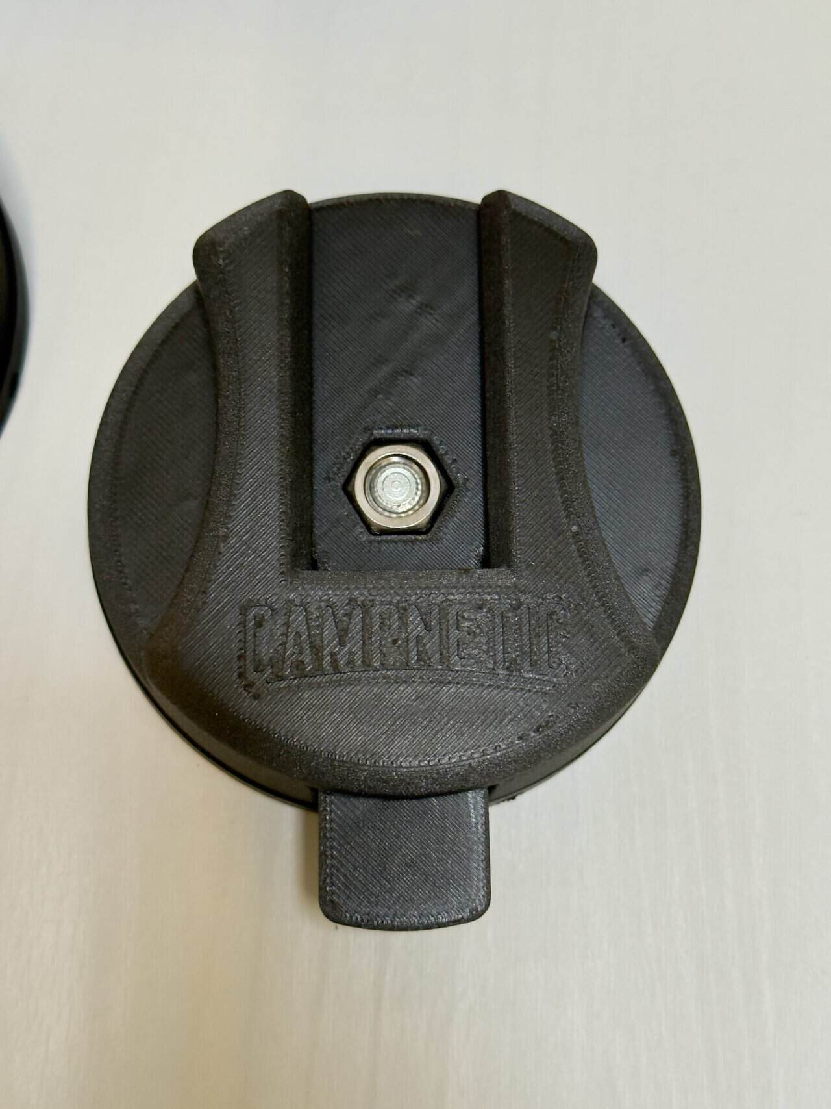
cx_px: 416
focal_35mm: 48
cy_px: 554
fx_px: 1537
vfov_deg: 39.7
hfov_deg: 30.3
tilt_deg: -76.6
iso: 200
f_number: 1.78
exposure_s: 1/60
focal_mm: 6.76
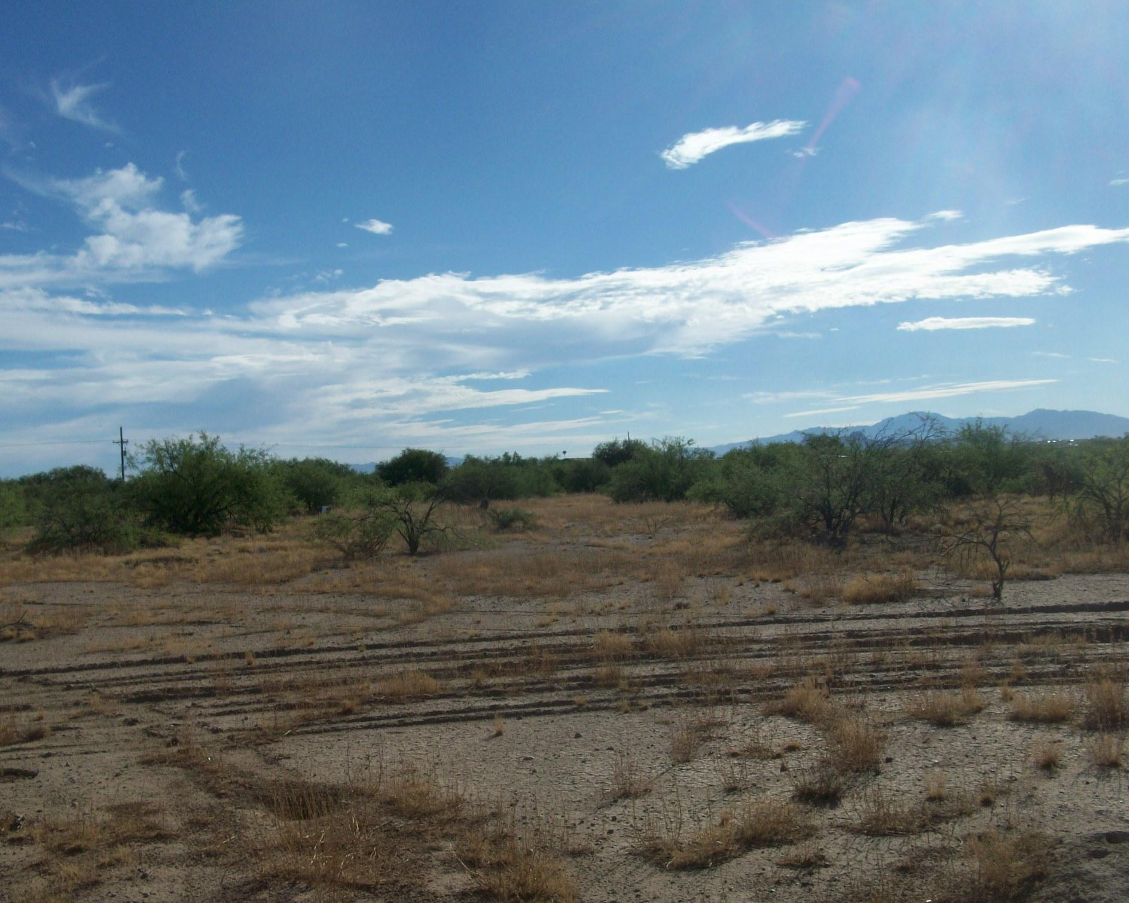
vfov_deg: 41.1
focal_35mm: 36
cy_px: 448
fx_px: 1203
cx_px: 555
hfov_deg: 50.3
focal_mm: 5.7
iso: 64
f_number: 5.5
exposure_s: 1/817
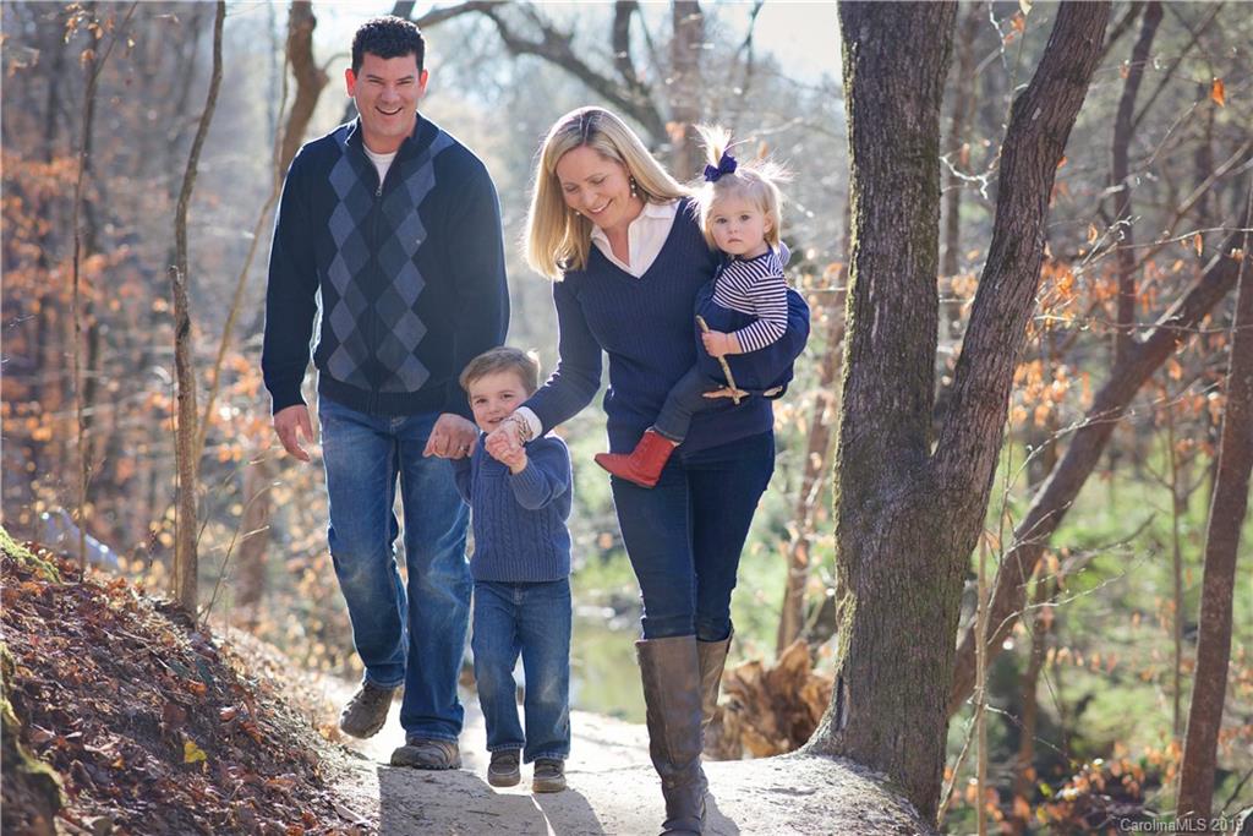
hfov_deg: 23.9
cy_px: 418
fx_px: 2959
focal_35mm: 85
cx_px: 626
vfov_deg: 16.1
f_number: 3.5
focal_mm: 85
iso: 400
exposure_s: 1/1000
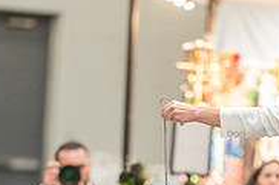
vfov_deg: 2.1
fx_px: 4948
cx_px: 130
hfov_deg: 3.2
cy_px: 218
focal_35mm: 639
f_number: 2.8
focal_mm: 200
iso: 6400
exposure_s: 1/250
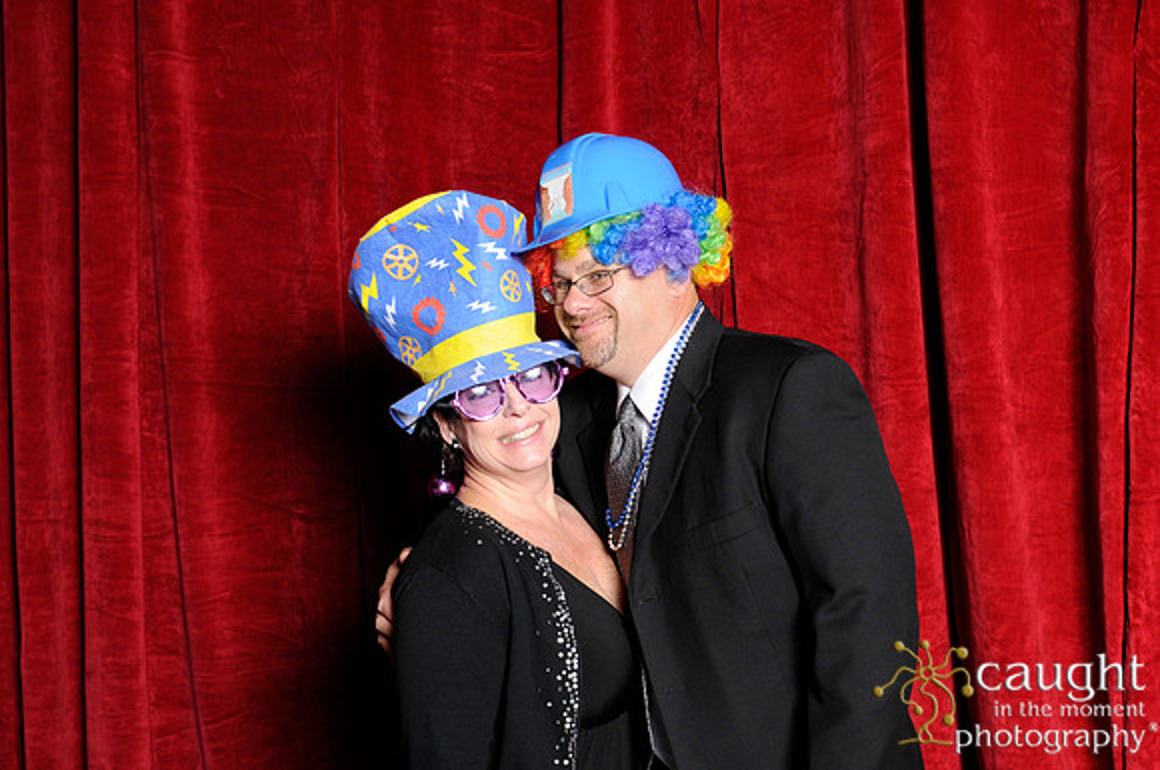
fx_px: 1448
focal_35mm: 45
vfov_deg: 29.8
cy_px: 385
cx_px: 580
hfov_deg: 43.7
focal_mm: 30
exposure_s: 1/60
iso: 400
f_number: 8
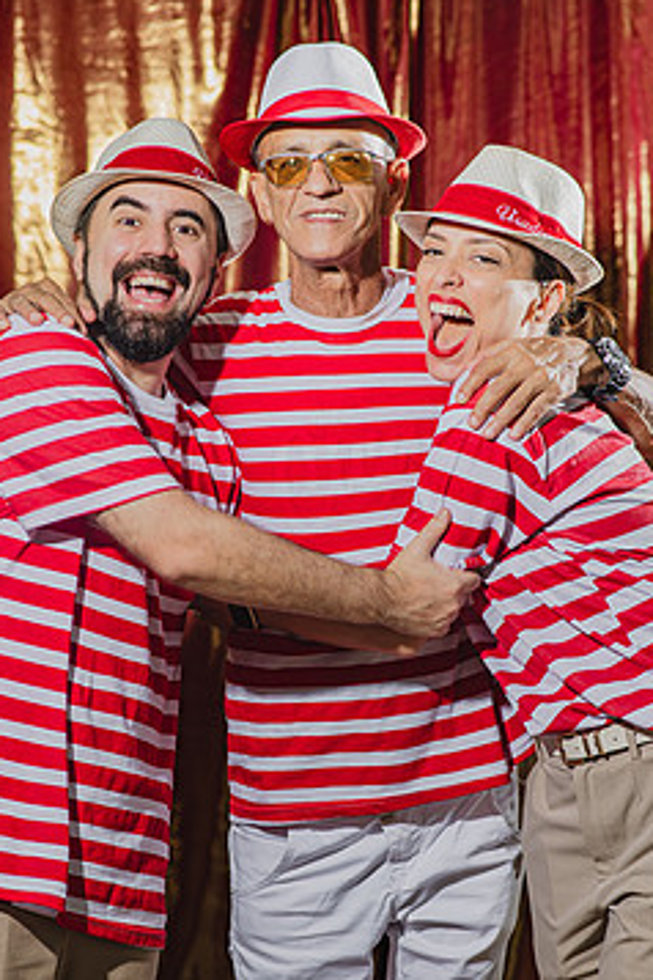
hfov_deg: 12.8
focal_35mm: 107
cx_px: 309
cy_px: 560
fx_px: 2911
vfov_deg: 19.1
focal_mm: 85
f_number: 2.5
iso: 125
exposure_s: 1/100
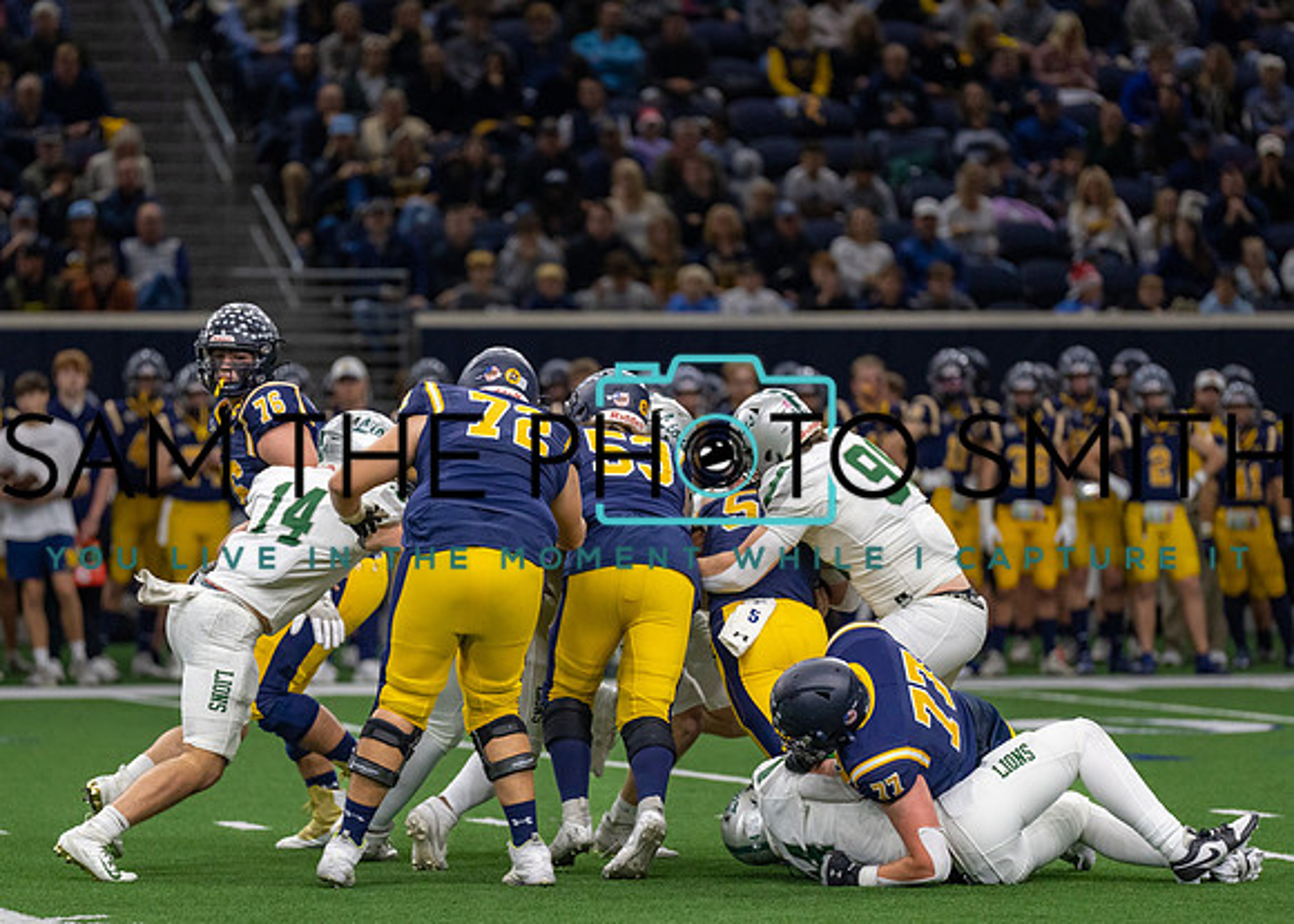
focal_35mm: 257
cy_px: 539
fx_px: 9458
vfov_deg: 5.6
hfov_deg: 7.8
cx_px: 539
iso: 2000
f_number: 2.8
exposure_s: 1/1000
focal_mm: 200
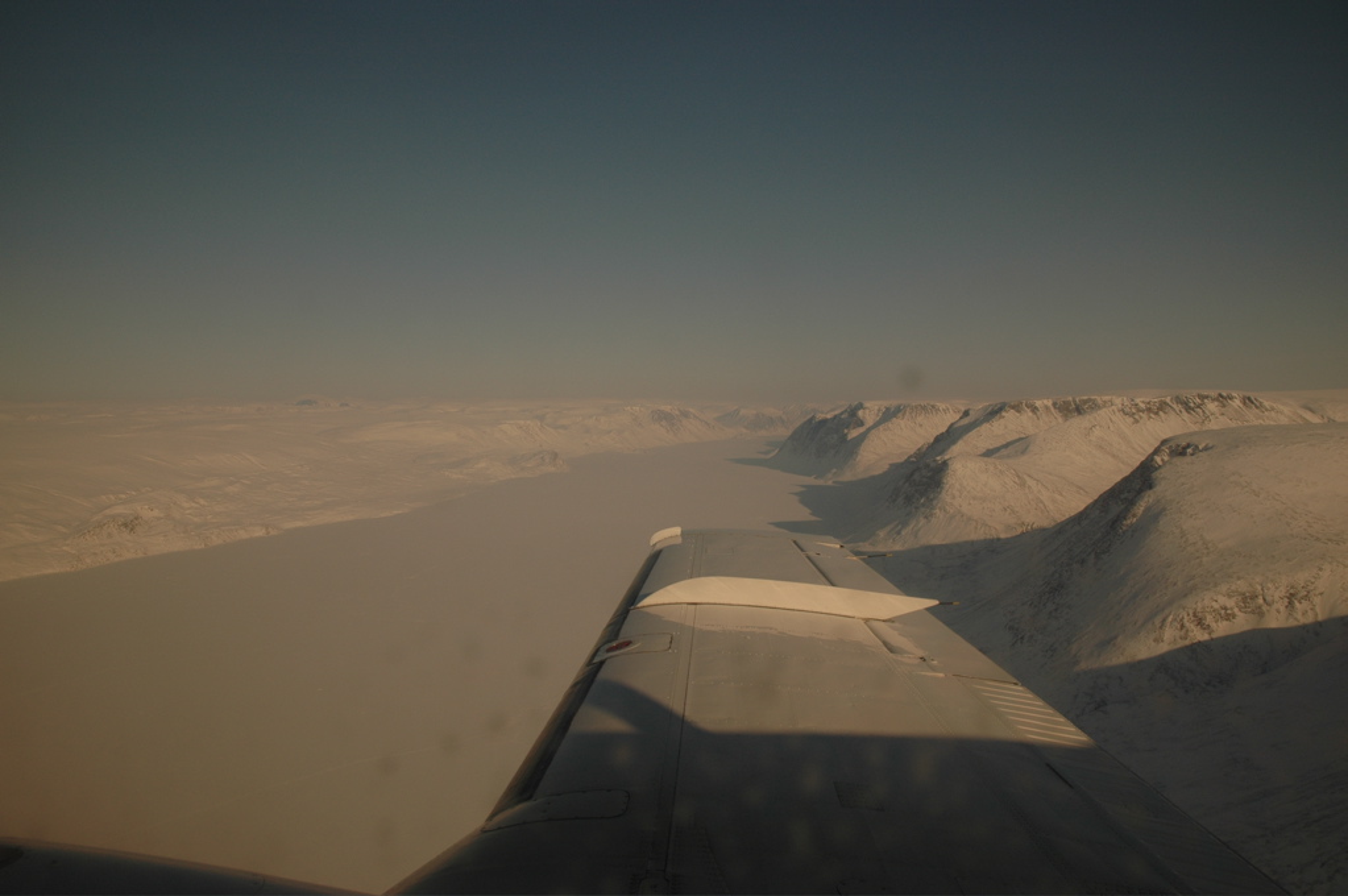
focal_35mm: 27
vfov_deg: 47.8
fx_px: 1010
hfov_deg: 67.4
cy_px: 448
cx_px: 674
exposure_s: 1/200
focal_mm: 18
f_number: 7.1
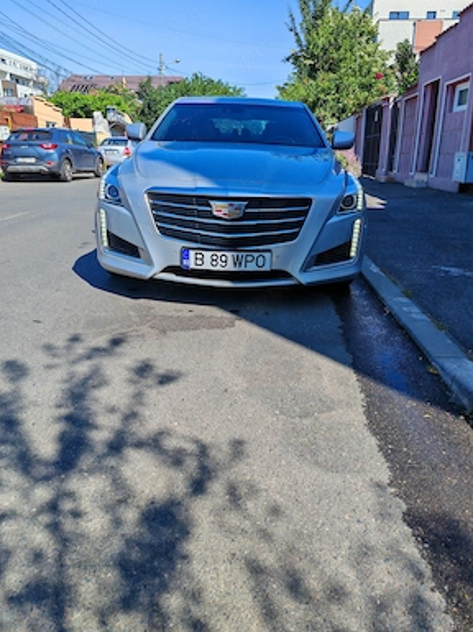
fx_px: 474
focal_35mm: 26
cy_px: 305
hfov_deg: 53.0
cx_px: 235
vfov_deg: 67.3
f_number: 1.9
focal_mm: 5.3
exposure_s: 1/1500
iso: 50
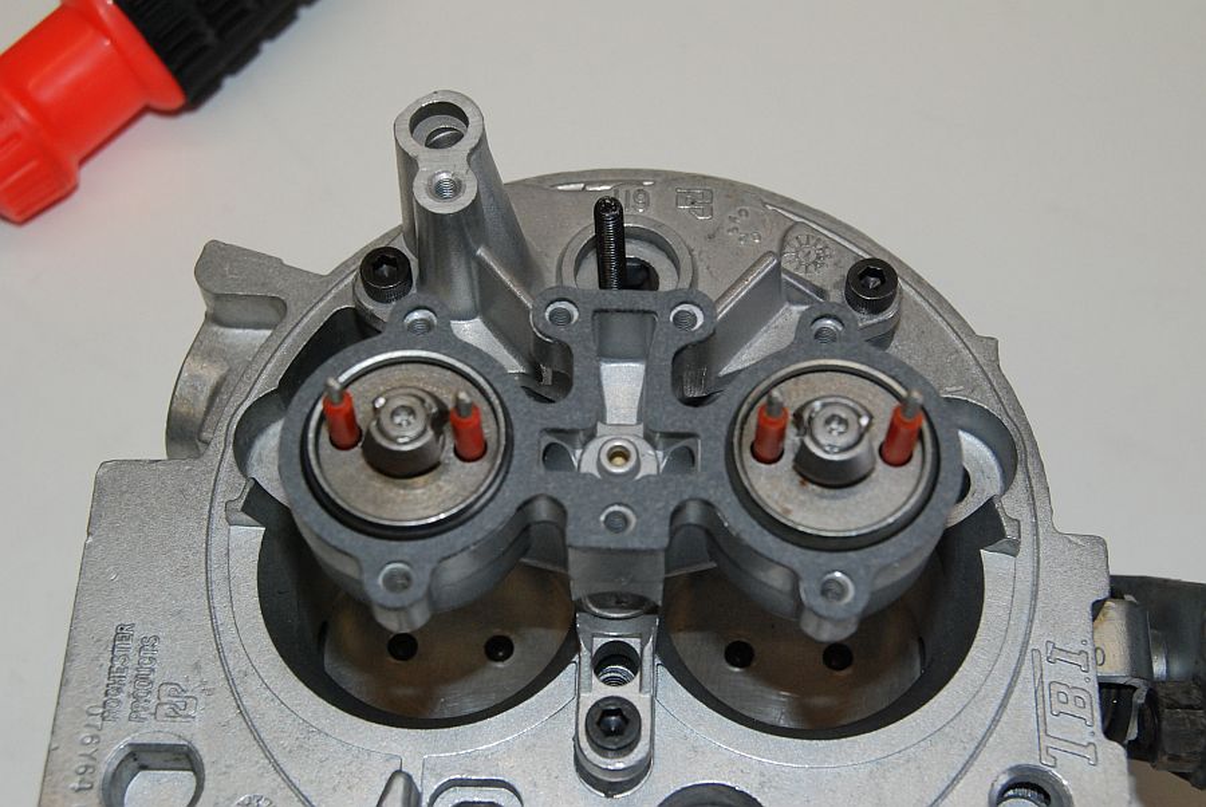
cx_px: 603
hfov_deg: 33.4
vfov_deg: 22.7
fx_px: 2012
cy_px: 404
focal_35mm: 60
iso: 800
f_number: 8
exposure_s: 1/200
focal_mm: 40
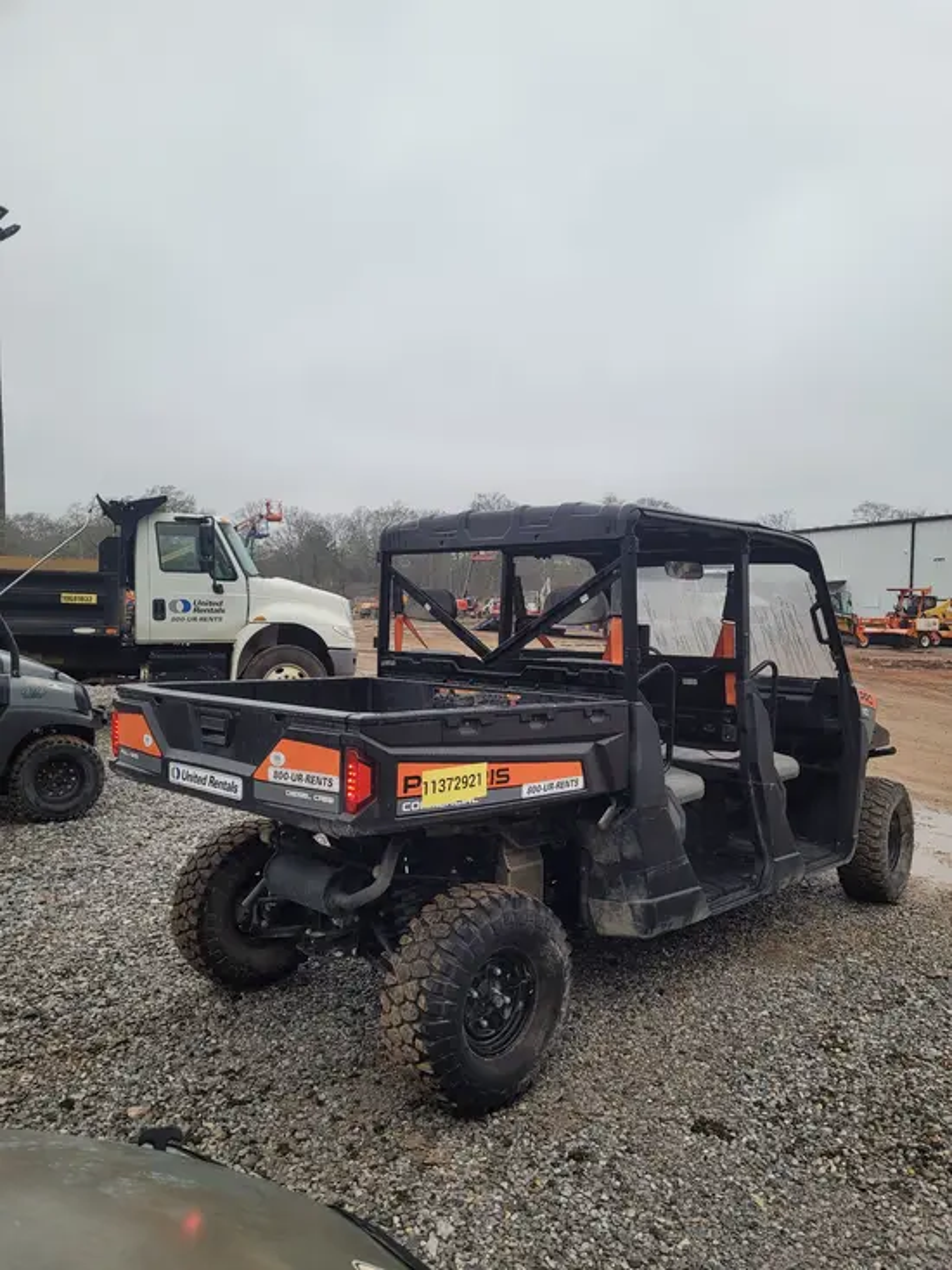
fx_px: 953
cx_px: 476
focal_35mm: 26
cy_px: 635
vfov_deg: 67.3
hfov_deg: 53.1
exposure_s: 1/120
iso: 80
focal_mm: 5.4
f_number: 1.8
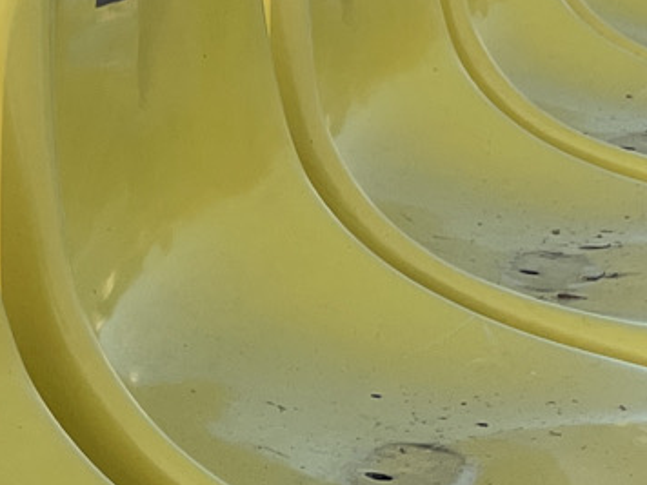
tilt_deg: -4.2
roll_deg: +0.7
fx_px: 2729
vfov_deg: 10.0
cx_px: -909
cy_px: -67
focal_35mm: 146
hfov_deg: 11.3
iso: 32
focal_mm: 4.2
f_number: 1.6
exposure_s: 1/1531
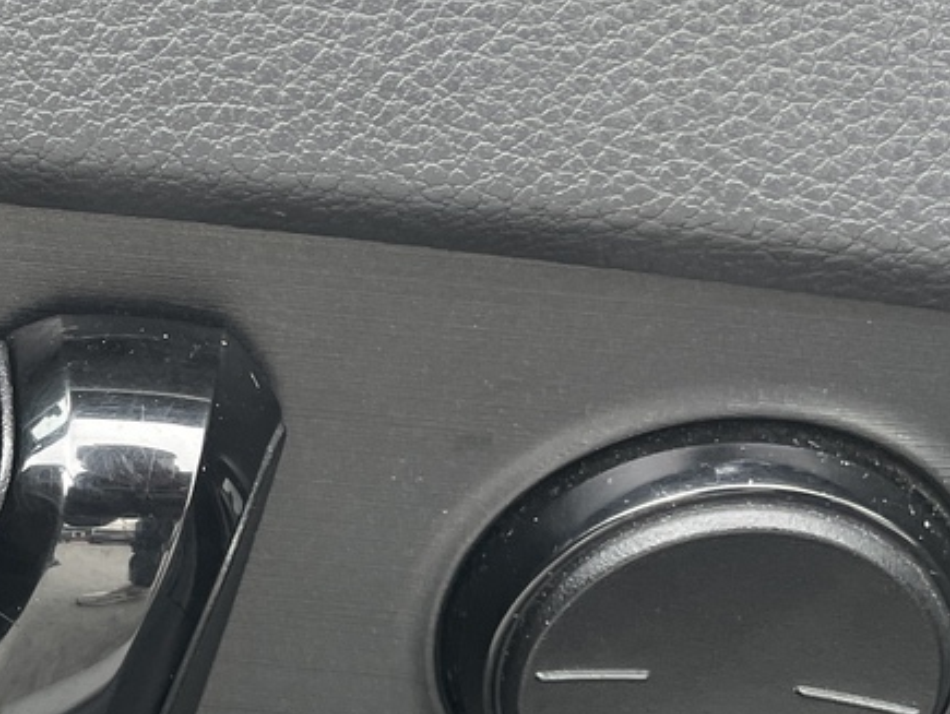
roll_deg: -0.2
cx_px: -94
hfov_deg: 21.6
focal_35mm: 86
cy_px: 371
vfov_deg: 17.2
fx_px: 2362
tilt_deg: -31.4
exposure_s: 1/121
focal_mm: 4.2
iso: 64
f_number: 1.6
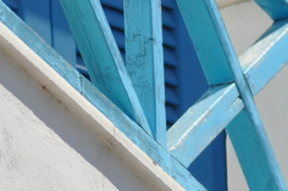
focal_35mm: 1099
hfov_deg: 1.9
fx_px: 8783
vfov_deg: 1.2
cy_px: -186
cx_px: 300
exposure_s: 1/2500
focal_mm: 135
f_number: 6.3
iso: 400
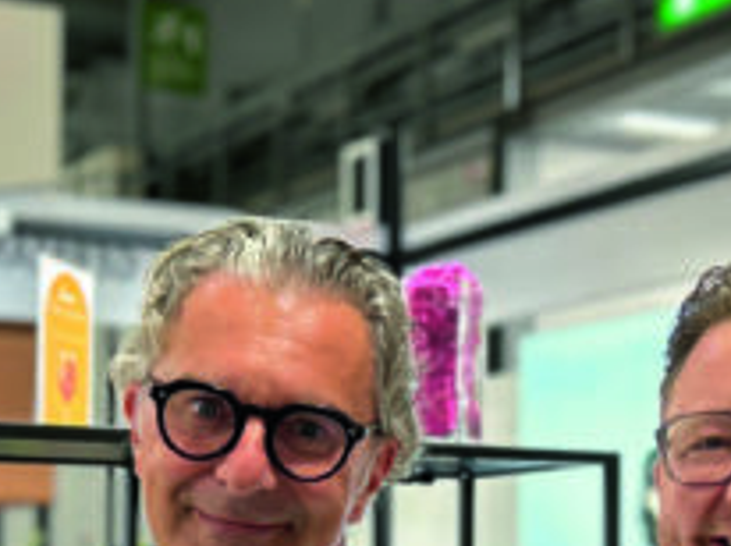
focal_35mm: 97
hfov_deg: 20.2
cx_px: 312
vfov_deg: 15.0
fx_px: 2046
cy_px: 542
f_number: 1.5
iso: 125
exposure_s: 1/98
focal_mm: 5.7
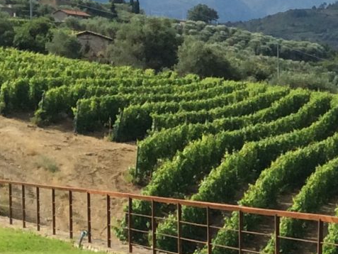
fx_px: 1572
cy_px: 182
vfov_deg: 9.2
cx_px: 736
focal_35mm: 161
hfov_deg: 10.9
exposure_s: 1/2283
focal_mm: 4.12
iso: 40
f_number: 2.2
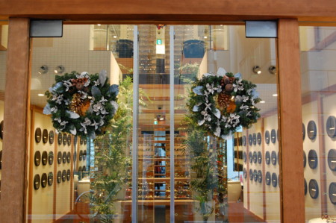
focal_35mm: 39
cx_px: 168
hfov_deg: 49.6
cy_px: 112
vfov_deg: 34.1
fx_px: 364
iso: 1600
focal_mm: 26
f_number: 8
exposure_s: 1/40
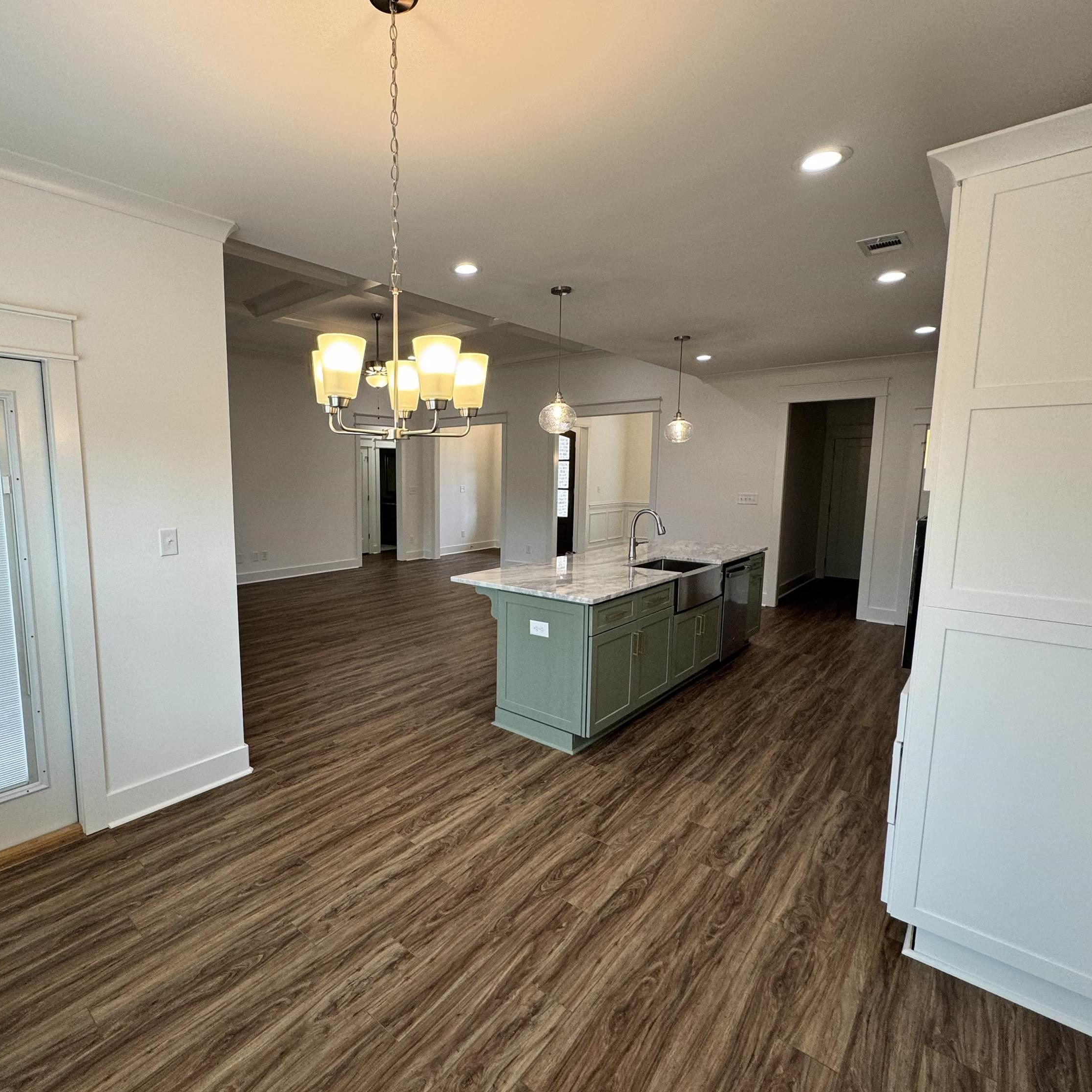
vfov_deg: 84.0
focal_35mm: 17
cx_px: 442
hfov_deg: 83.0
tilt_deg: -8.0
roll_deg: -0.6
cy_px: 547
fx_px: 607
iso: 160
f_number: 2.2
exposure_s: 1/120
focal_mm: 2.22
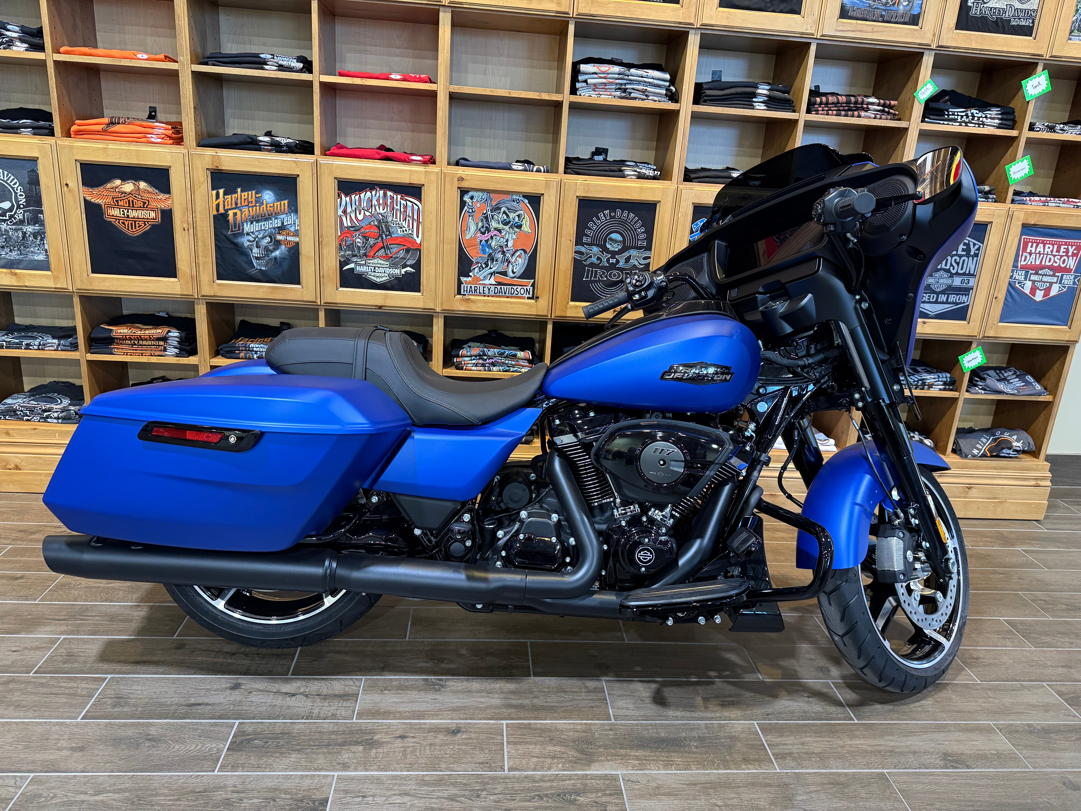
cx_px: 540
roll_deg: -3.9
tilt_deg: -17.8
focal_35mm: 24
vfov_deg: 56.8
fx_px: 749
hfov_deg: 71.6
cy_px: 406
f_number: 1.78
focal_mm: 6.76
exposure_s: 1/60
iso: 200
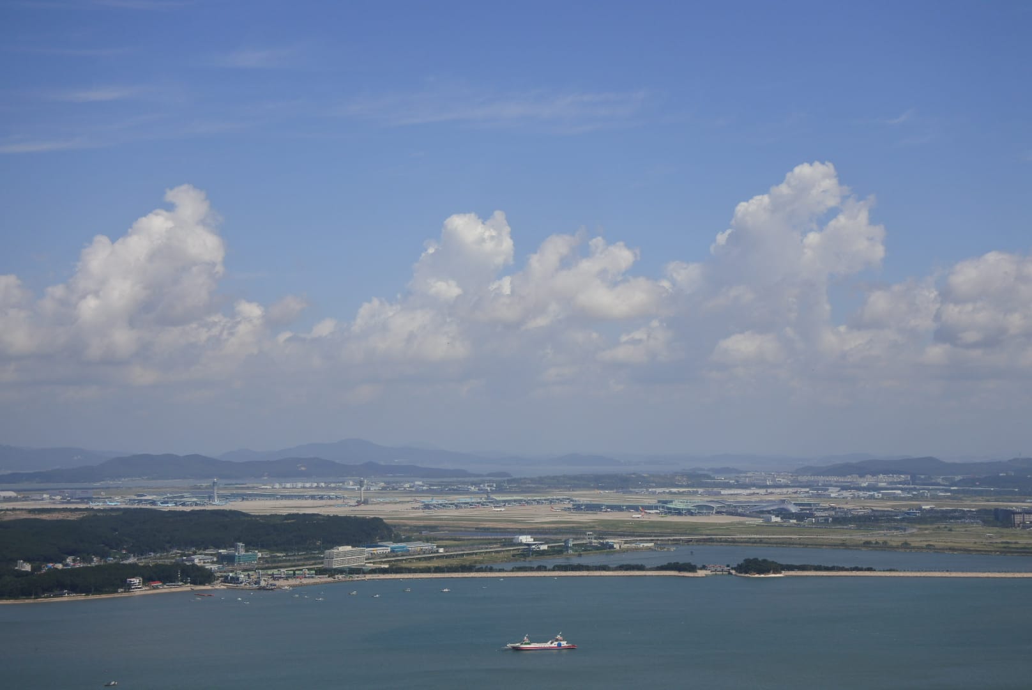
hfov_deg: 29.2
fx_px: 1979
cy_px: 345
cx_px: 516
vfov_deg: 19.8
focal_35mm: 69
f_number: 5.6
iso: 160
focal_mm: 25.6
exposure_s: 1/1600
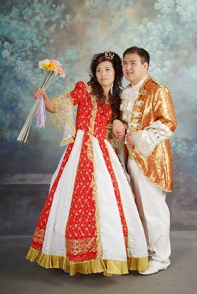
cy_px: 147
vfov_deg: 38.8
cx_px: 98
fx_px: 417
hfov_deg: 26.6
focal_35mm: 51
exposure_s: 1/125
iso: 100
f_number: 9.5
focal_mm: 34
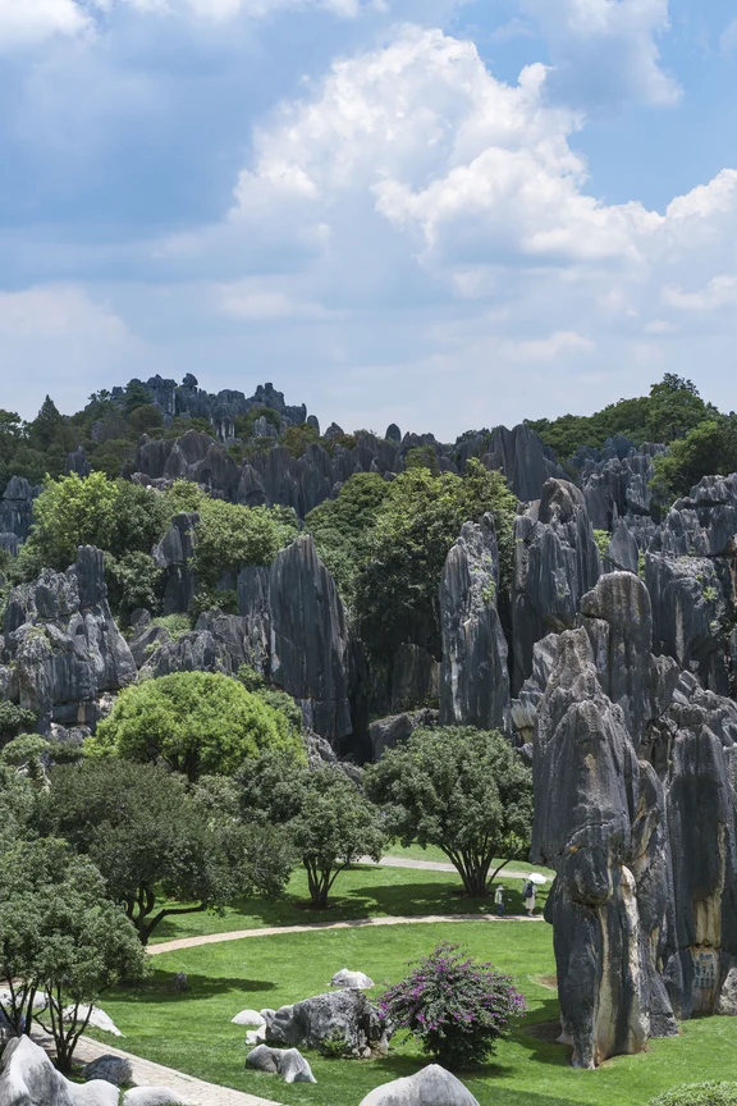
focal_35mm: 82
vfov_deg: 24.6
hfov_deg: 16.6
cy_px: 553
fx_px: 2533
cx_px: 368
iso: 100
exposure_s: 1/640
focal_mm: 55
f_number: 5
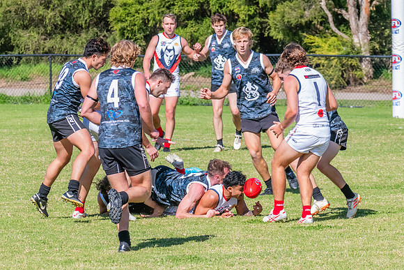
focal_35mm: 431
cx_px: 186
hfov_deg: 4.8
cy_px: 146
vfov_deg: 3.2
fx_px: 4841
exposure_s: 1/1250
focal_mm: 290
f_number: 14
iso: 1600
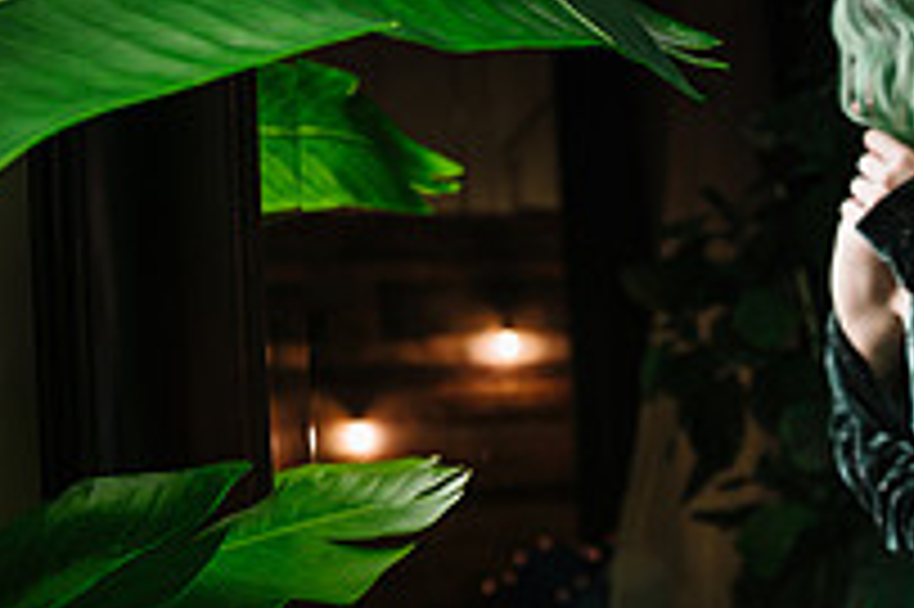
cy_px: 292
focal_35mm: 89
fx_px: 2258
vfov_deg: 15.3
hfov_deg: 21.7
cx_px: 1003
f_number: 3.5
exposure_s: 1/160
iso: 64
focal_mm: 30
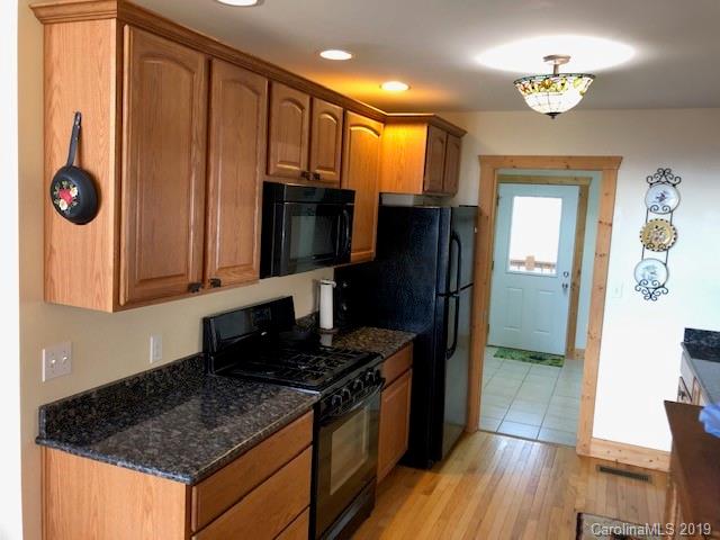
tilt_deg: -6.3
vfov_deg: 49.7
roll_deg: -2.3
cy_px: 270
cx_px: 360
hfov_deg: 63.4
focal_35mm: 28
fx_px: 582
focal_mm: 4
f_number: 1.8
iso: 40
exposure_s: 1/20
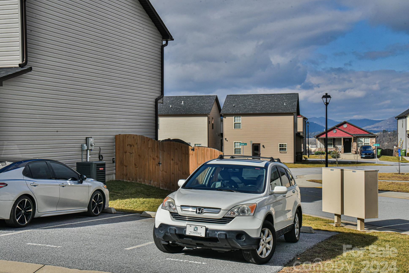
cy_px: 140
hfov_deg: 37.5
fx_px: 602
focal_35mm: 53
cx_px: 196
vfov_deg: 25.5
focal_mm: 50
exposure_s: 1/800
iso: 1600
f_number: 14
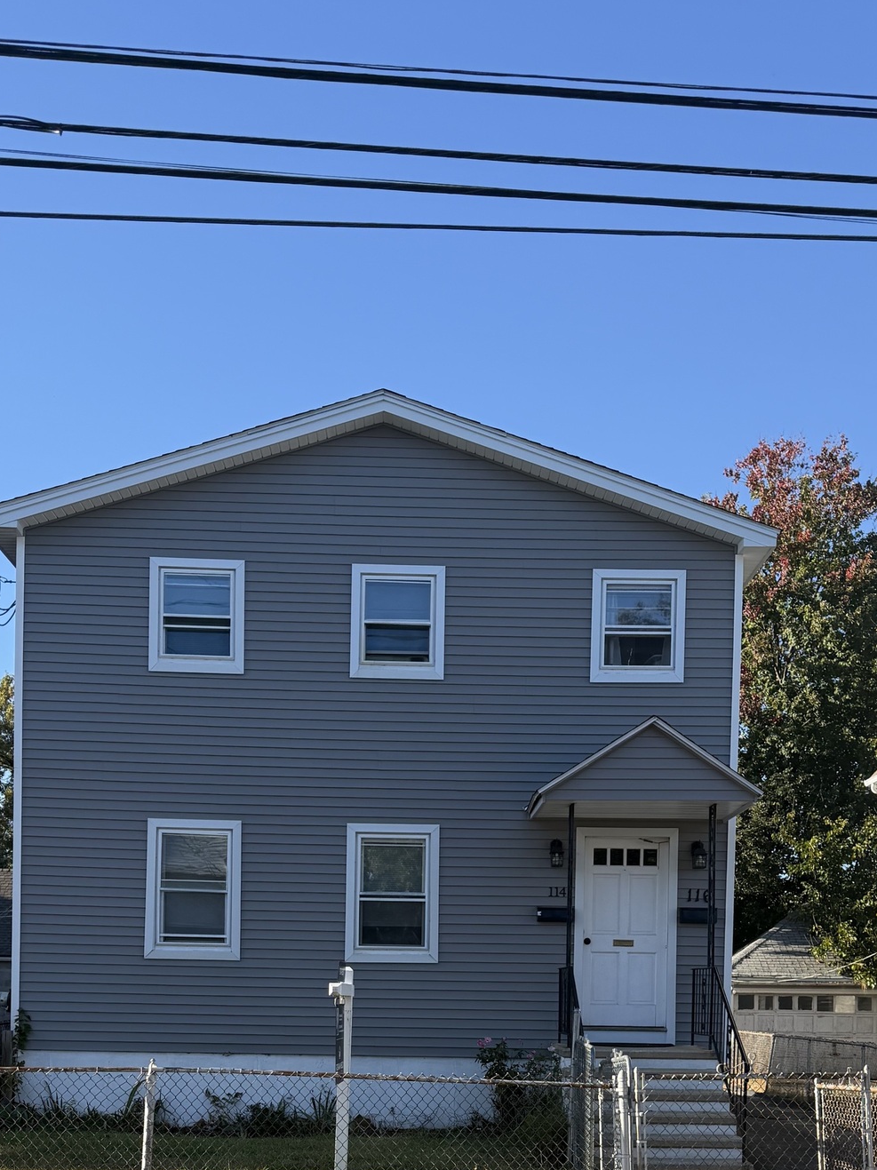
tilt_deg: +0.0
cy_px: 1006
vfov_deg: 41.9
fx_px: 1419
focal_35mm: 42
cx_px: 442
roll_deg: -0.4
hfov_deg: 34.3
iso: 100
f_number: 1.78
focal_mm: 6.76
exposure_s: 1/2232
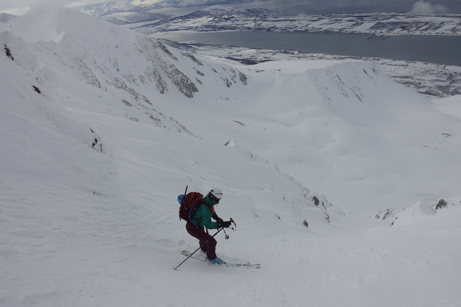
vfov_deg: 53.1
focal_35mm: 24
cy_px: 154
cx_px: 230
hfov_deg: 73.8
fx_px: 307
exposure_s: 1/250
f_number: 5.6
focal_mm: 8.8
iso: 125
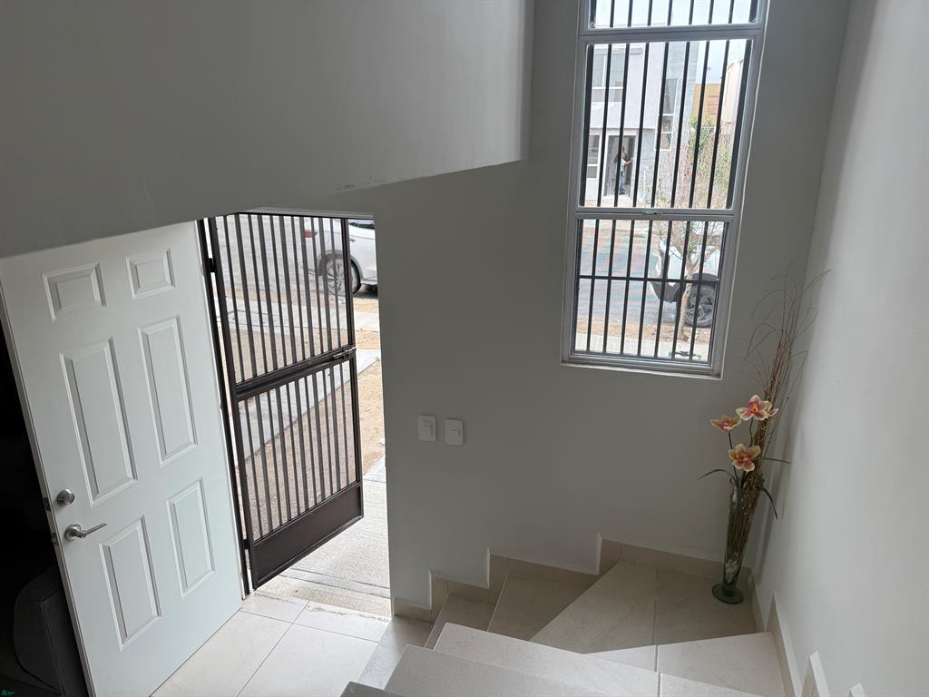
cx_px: 464
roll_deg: -0.1
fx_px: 644
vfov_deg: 56.8
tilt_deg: -18.6
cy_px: 348
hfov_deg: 71.6
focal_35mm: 24
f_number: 1.78
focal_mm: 6.76
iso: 80
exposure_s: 1/381
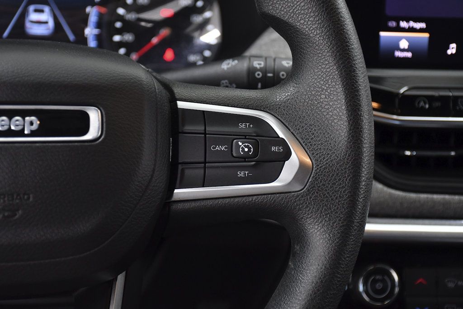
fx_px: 926
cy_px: 154
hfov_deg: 28.1
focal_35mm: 72
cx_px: 232
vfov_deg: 18.9
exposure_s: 1/200
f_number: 4.5
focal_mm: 48
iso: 1250
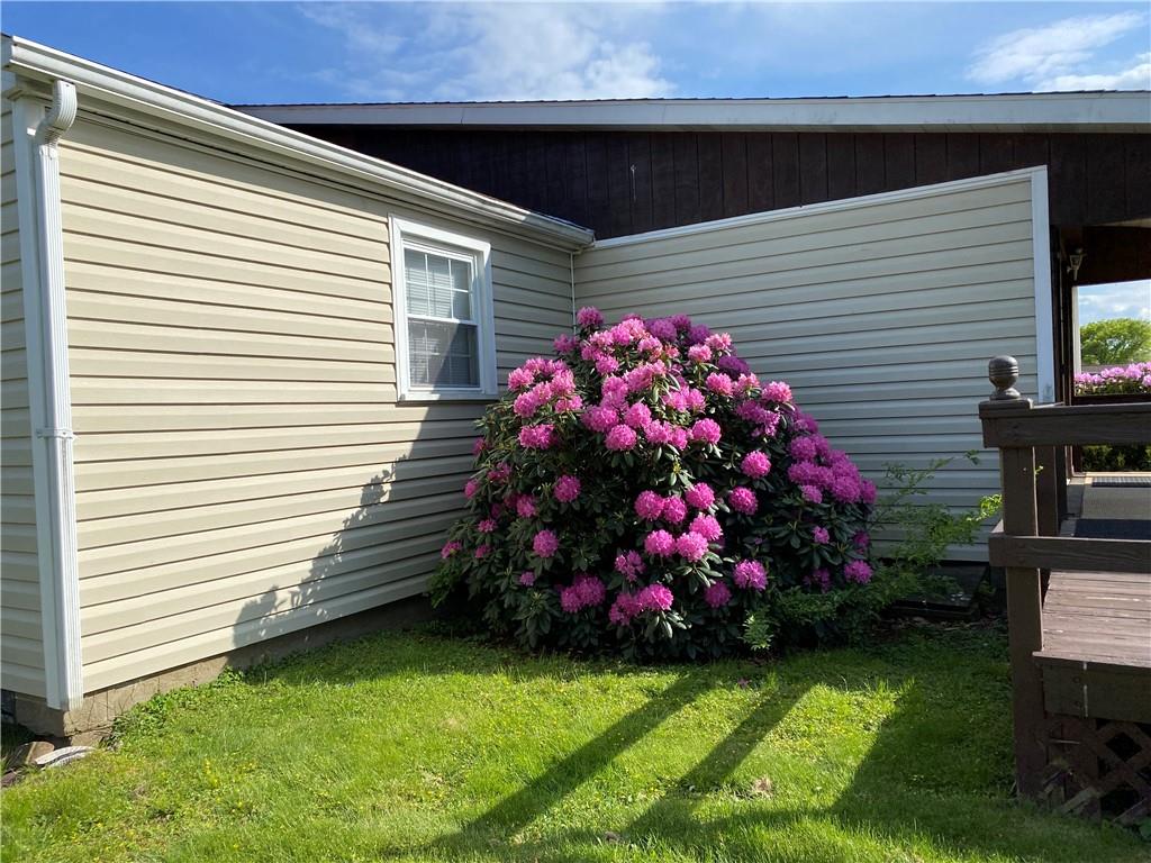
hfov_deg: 67.3
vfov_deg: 53.1
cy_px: 432
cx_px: 576
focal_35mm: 26
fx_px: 865
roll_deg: +2.0
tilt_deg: -1.6
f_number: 1.8
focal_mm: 4.25
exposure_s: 1/3300
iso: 32
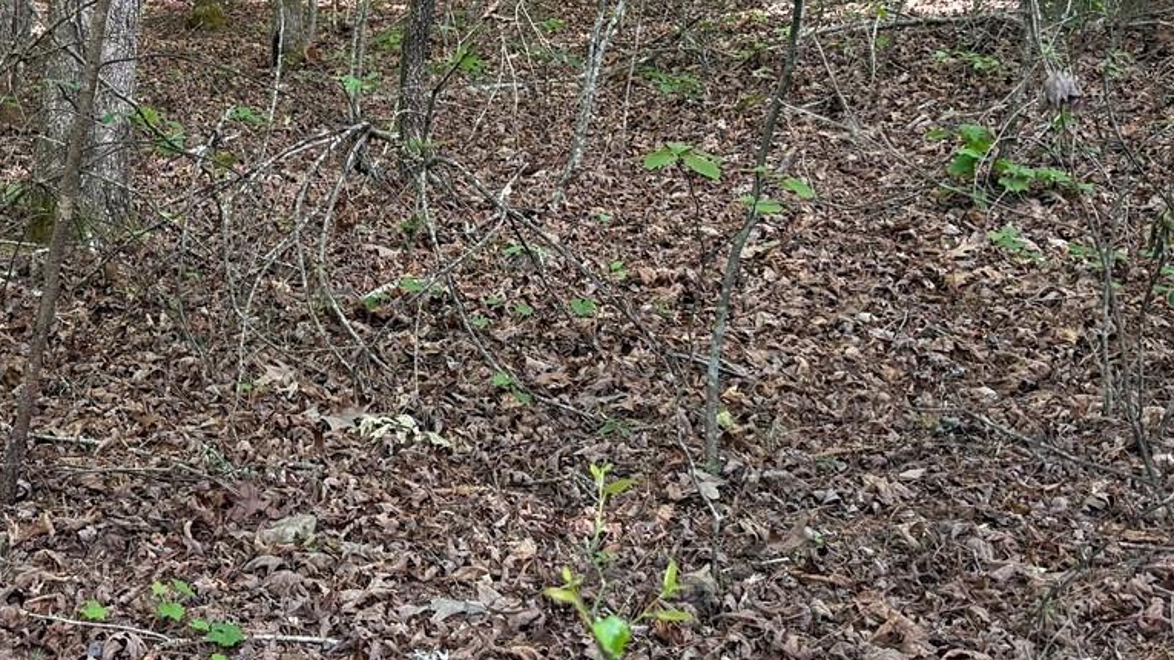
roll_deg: -4.6
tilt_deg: +2.3
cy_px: -8
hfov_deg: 29.0
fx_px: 2179
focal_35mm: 70
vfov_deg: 16.8
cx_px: 129
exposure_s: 1/121
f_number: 1.78
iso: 100
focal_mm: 6.76
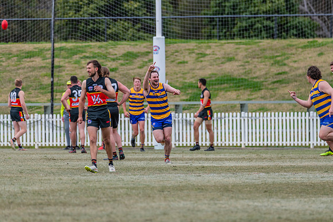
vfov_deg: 3.1
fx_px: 4170
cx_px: 166
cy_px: 111
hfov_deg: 4.6
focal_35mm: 451
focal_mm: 450
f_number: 8
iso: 800
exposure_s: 1/1600
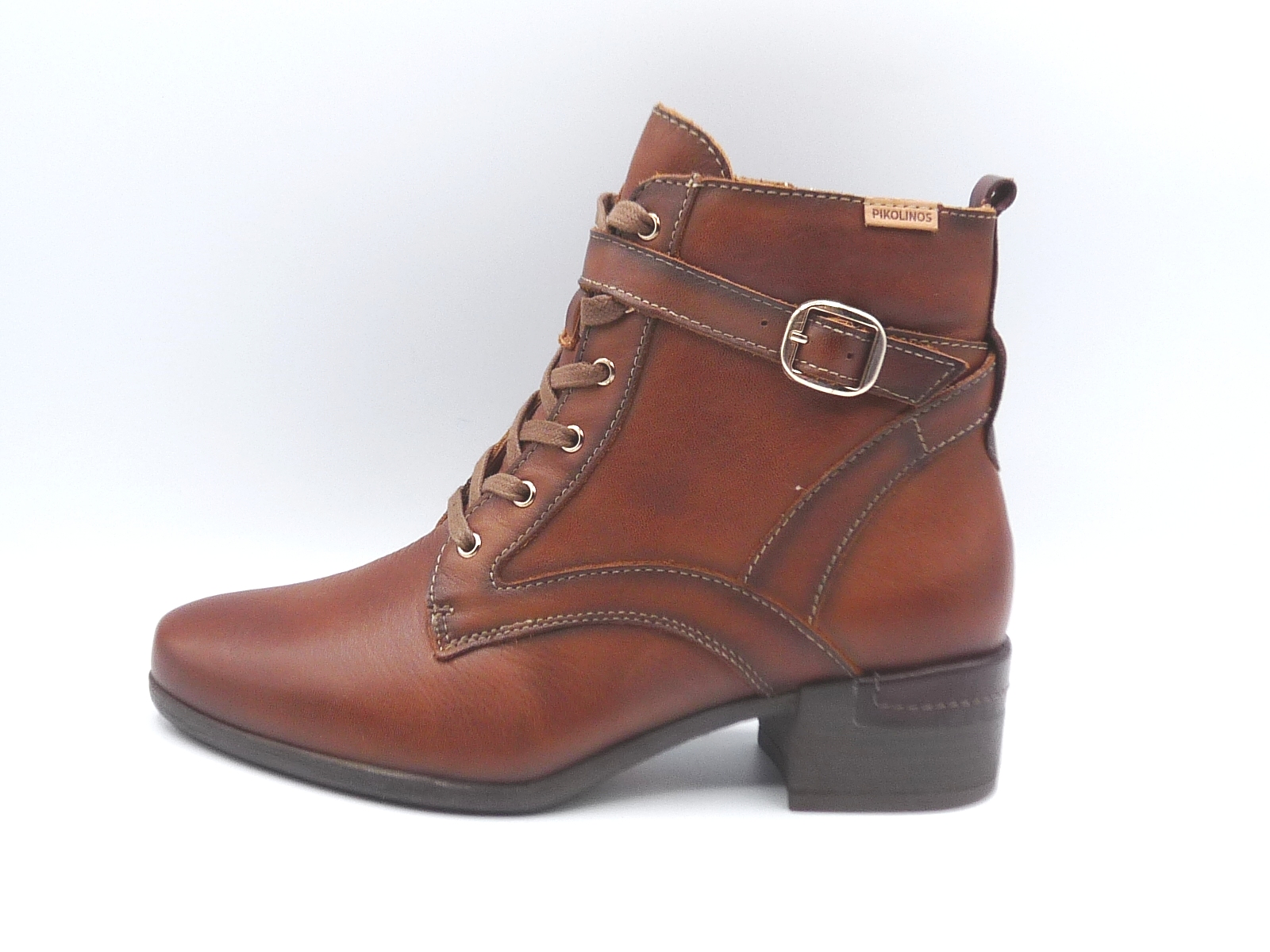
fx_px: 1761
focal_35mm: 48
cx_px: 635
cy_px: 476
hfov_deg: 39.7
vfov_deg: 30.3
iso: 100
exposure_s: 1/160
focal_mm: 4.8
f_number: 4
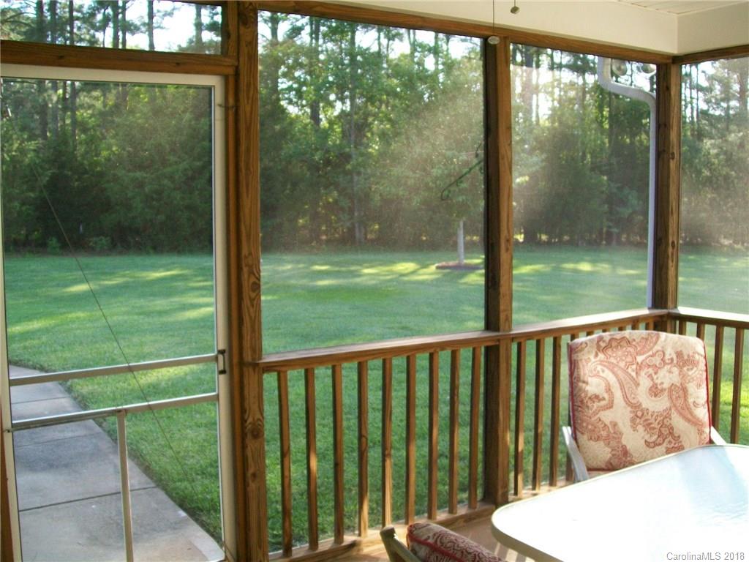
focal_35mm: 36
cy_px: 281
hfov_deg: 51.4
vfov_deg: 39.7
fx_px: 779
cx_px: 374
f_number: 2.7
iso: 112
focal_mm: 6
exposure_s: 1/125
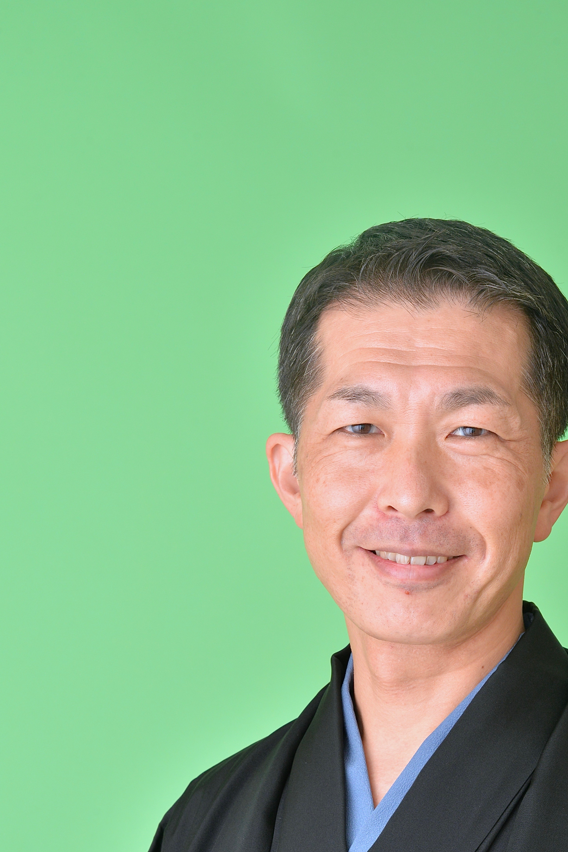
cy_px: 657
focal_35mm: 126
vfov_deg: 16.2
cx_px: 380
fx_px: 2982
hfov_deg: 10.9
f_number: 16
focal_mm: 80
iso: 400
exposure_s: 1/160
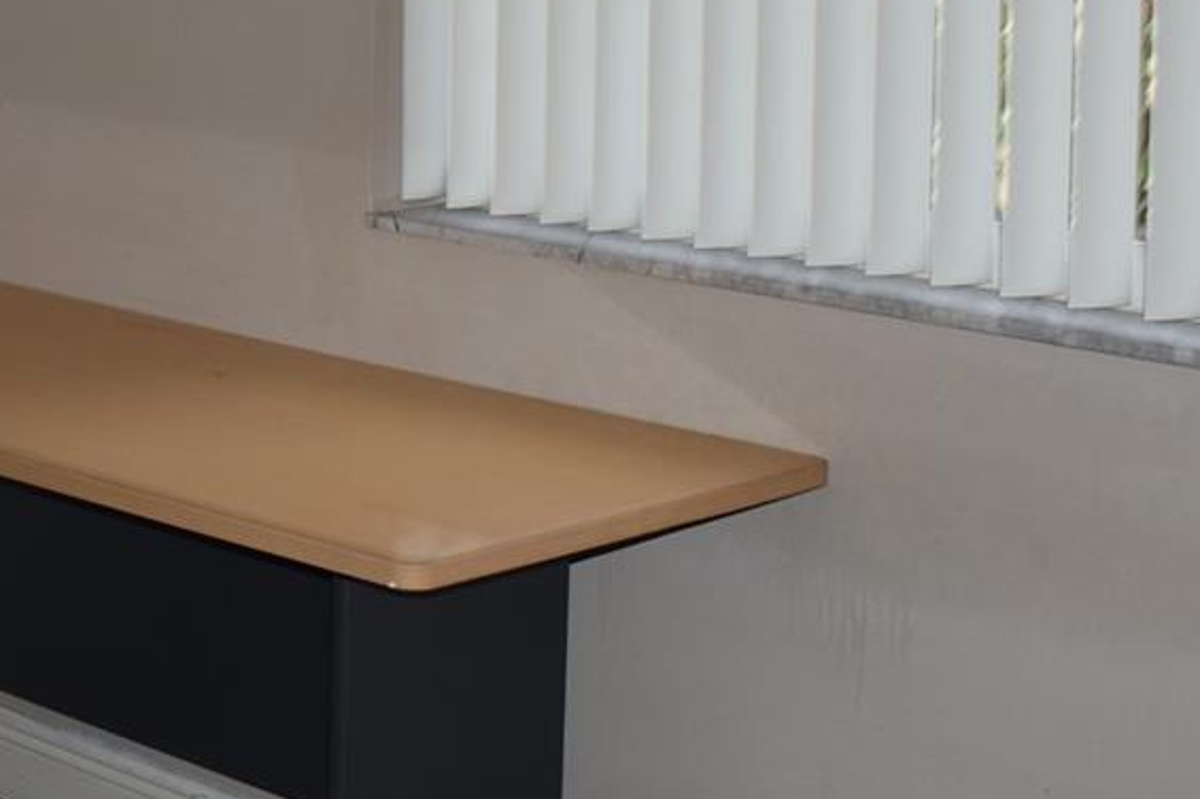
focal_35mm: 85
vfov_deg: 15.7
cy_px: -17
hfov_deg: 22.8
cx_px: -51
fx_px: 2832
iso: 250
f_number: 5.6
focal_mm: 20
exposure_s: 1/30
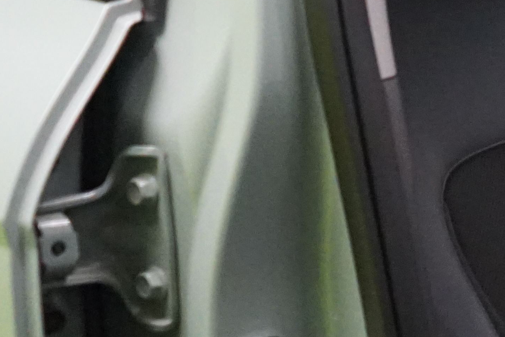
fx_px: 1641
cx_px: 963
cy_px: 305
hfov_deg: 14.8
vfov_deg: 11.6
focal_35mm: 117
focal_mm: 28
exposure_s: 1/125
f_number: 3.5
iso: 6400
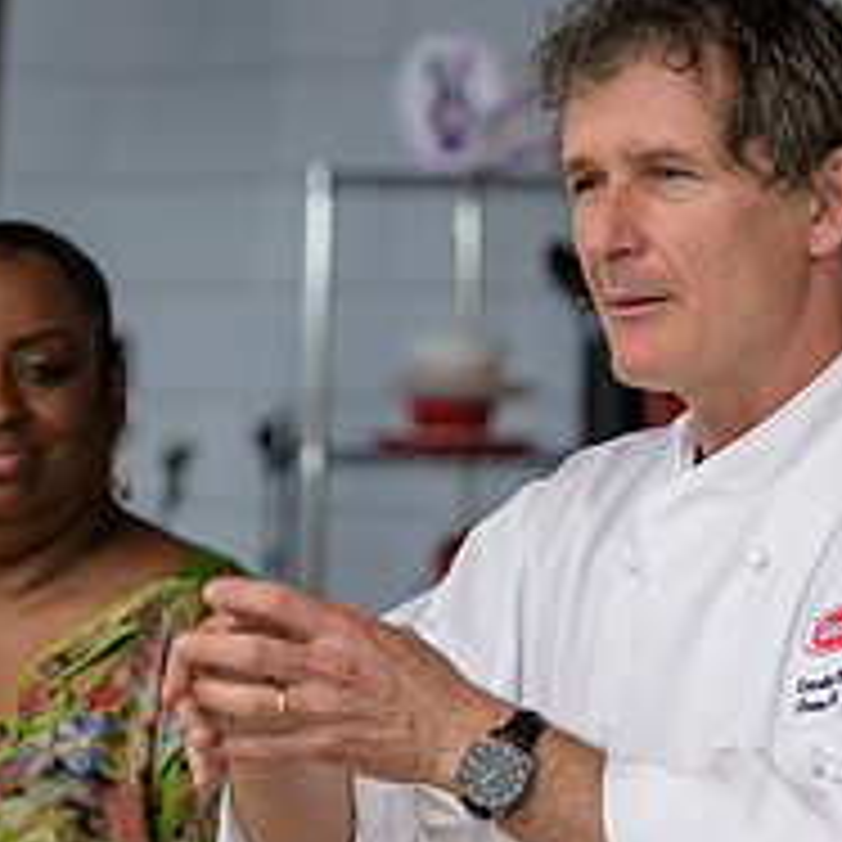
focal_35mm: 227
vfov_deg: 7.7
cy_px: 682
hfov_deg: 7.7
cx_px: 531
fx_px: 6247
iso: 250
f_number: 3.2
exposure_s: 1/1250
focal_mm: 86
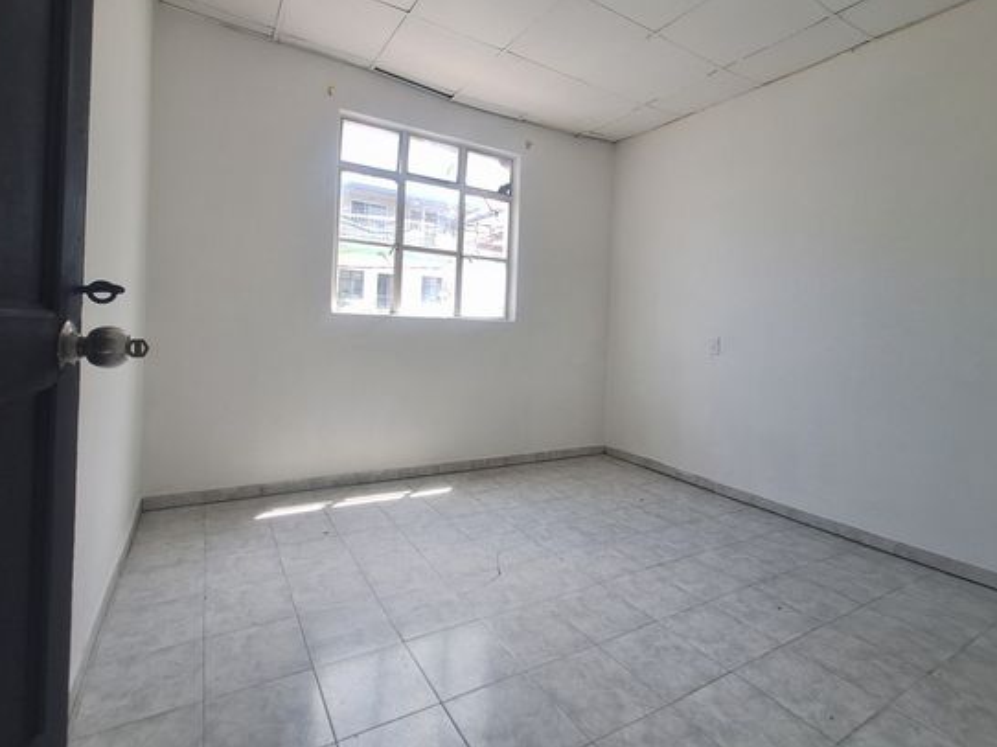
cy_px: 326
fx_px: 461
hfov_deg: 94.5
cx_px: 479
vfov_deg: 77.7
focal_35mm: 16
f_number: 2.2
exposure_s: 1/152
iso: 40
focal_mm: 1.74
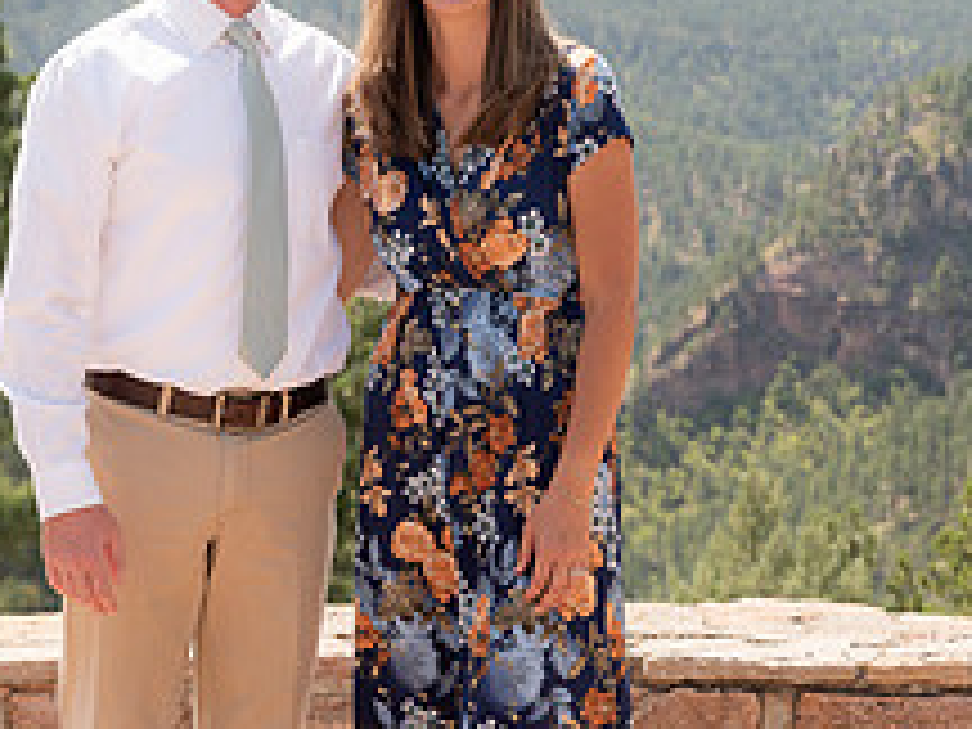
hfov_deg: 15.1
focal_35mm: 130
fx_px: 3650
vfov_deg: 11.4
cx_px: 324
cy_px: 338
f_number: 4.5
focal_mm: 65
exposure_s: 1/400
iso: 80
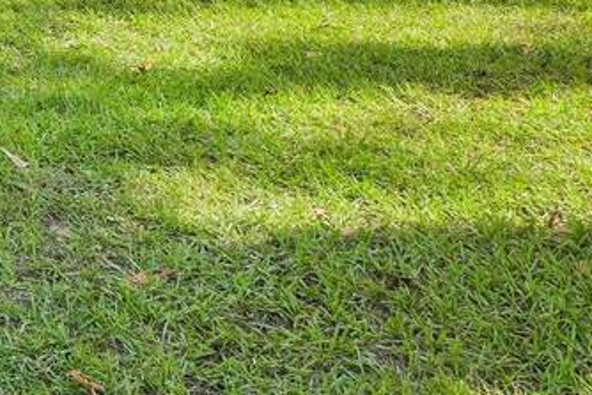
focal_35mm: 69
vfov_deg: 17.0
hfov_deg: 21.2
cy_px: -265
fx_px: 1135
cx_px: -432
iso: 100
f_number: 8
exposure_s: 1/125
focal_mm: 18
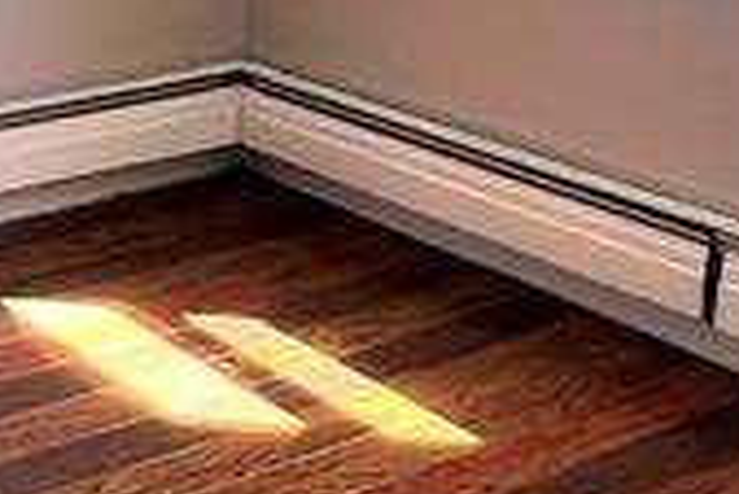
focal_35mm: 82
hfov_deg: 23.0
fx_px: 1685
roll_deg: +2.0
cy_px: -79
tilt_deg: -9.6
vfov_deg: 16.1
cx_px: -109
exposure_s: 1/120
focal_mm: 1.57
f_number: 1.8
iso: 160
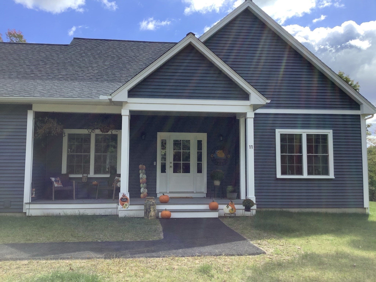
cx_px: 188
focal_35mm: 31
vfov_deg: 45.4
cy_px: 141
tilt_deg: +5.7
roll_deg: -0.6
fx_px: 337
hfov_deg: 58.4
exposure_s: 1/388
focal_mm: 3.3
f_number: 2.4
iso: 25
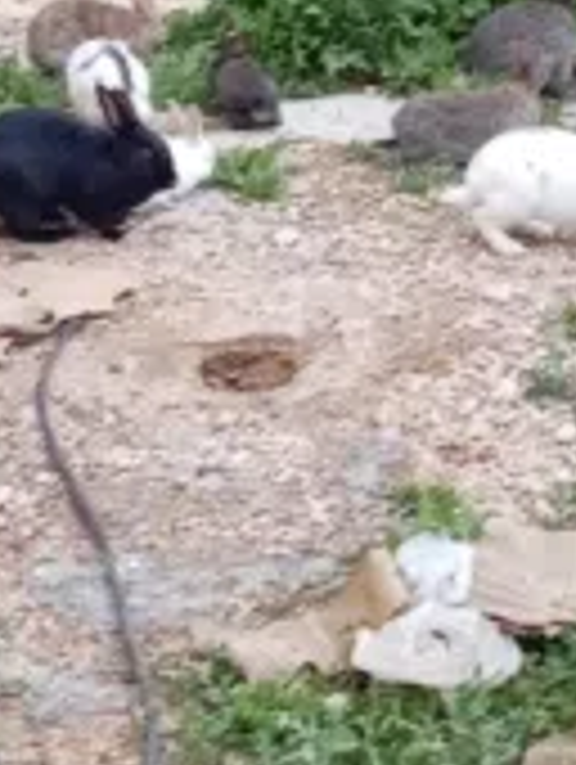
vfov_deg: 16.1
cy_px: 212
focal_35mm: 122
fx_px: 2700
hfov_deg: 12.0
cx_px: 590
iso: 139
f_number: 1.8
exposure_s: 1/50
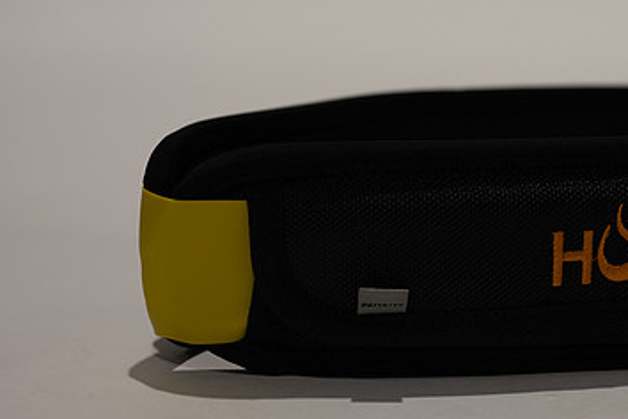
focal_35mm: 82
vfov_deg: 16.6
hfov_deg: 24.3
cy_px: 177
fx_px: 1430
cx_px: 509
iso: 200
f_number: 4
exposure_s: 1/125
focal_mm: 50
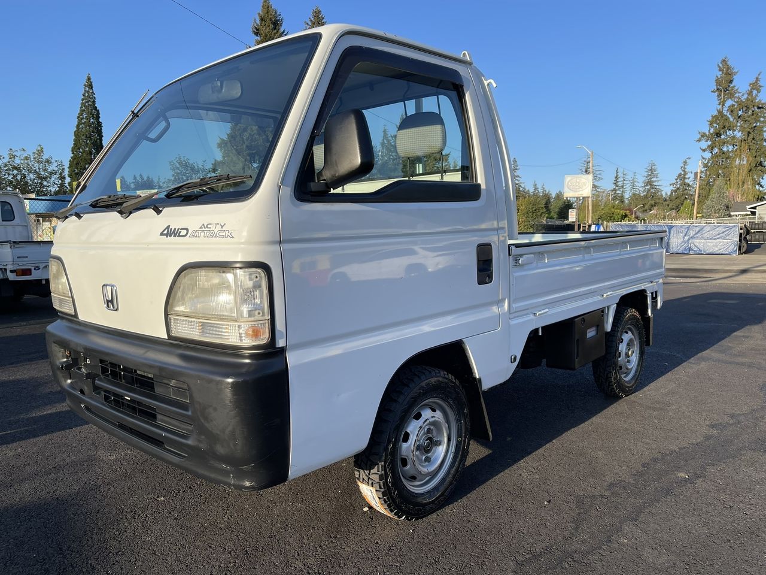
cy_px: 288
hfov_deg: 69.4
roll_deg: -0.4
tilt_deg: -5.1
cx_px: 383
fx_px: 553
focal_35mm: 25
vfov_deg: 54.9
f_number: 1.6
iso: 32
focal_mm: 5.1
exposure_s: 1/1493
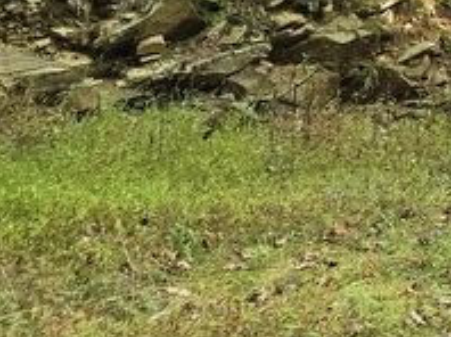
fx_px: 1210
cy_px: -30
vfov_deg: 15.5
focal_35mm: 93
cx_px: 435
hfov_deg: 20.5
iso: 125
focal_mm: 5.4
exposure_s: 1/180
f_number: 1.8
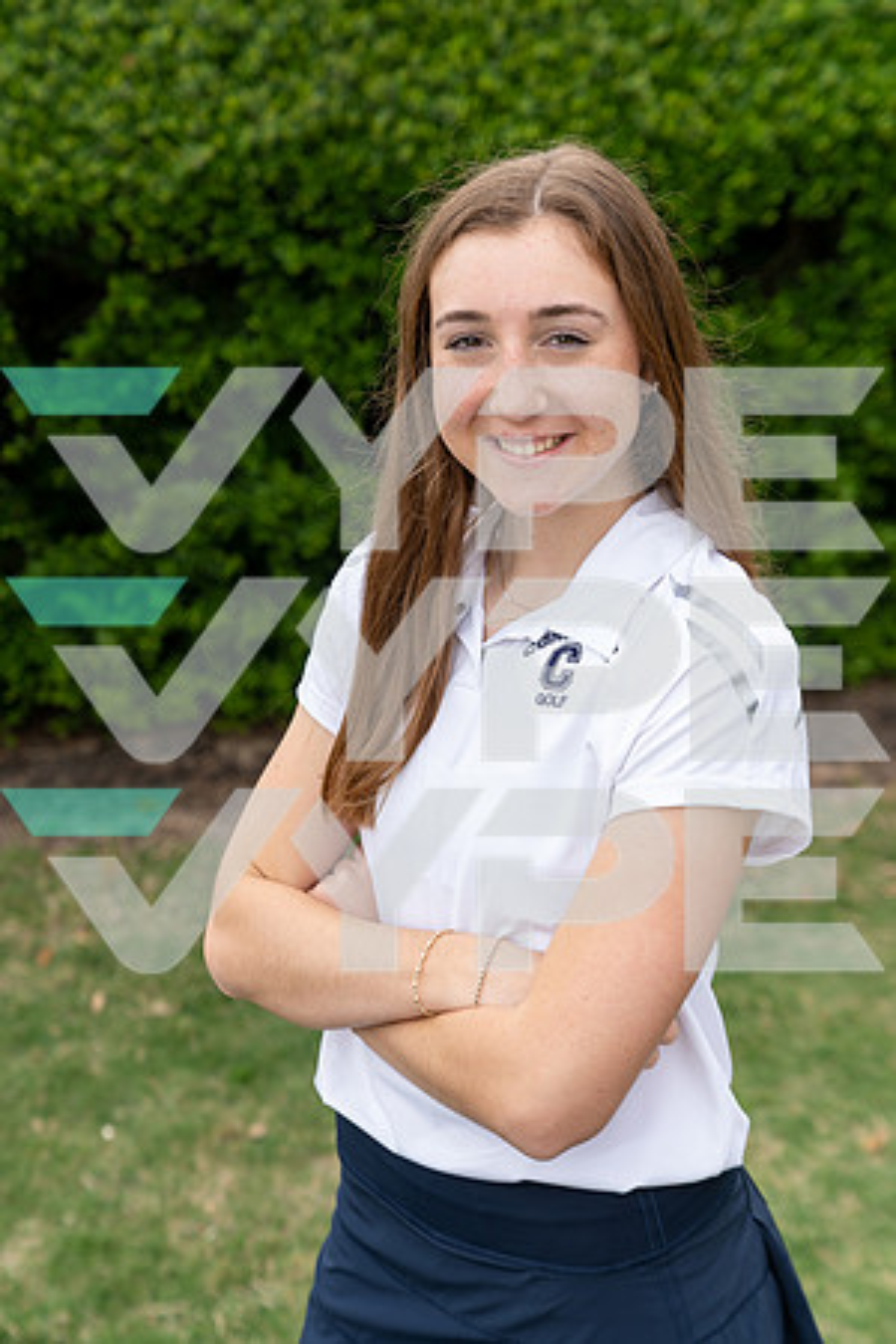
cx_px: 448
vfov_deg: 31.0
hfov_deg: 20.9
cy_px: 672
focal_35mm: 65
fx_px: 2426
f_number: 4
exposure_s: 1/250
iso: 100
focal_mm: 65
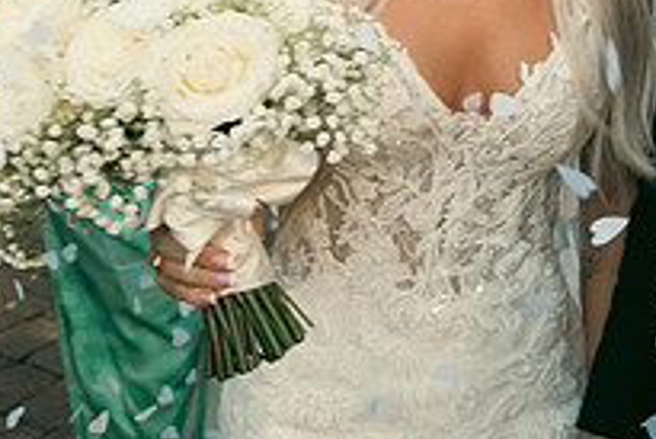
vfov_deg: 18.7
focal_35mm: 68
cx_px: 682
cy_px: -120
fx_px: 1240
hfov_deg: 27.6
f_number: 5
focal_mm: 24
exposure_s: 1/250
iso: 200
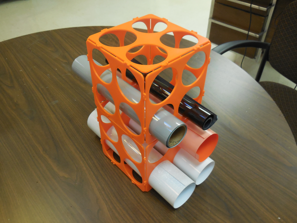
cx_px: 148
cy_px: 112
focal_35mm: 34
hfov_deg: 54.0
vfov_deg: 41.8
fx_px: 292
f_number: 3.4
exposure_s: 1/25
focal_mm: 6.1
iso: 400
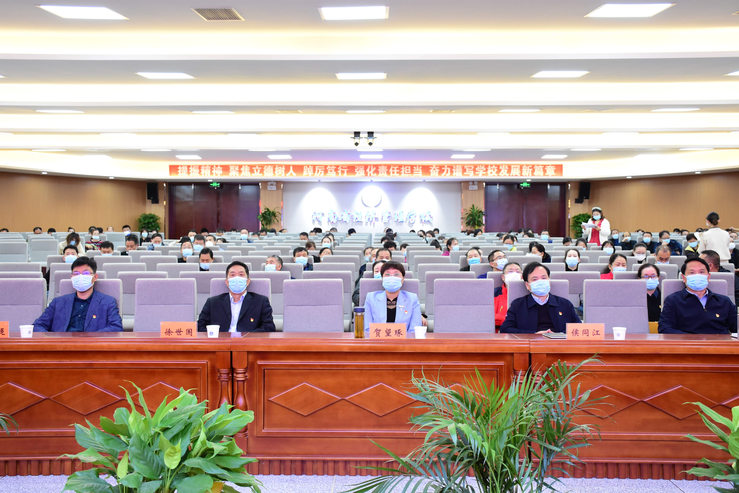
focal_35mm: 36
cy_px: 246
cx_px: 370
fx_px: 739
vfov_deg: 36.9
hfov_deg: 53.1
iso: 1600
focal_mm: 24
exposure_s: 1/60
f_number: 6.3
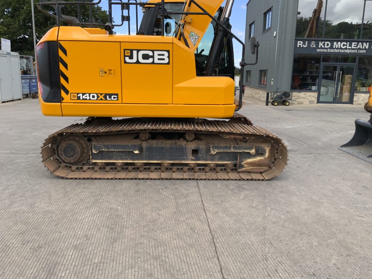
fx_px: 312
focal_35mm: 29
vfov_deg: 48.2
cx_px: 186
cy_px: 140
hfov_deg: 61.7
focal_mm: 3
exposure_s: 1/962
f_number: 1.8
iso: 16
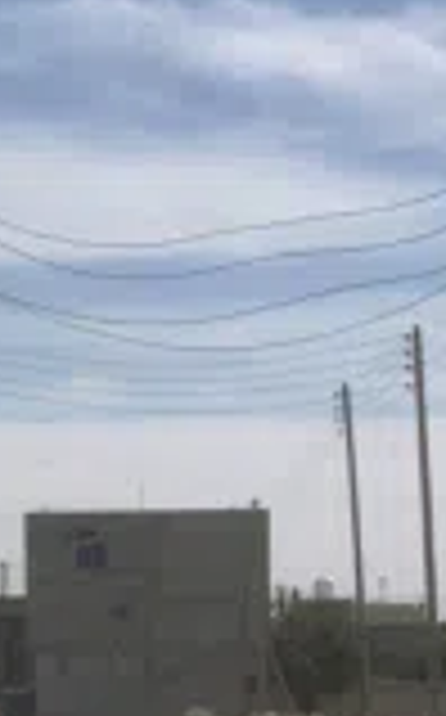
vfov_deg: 14.7
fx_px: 2711
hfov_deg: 9.4
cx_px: 63
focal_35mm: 139
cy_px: 802
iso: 16
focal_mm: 6
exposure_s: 1/2817
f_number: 2.4
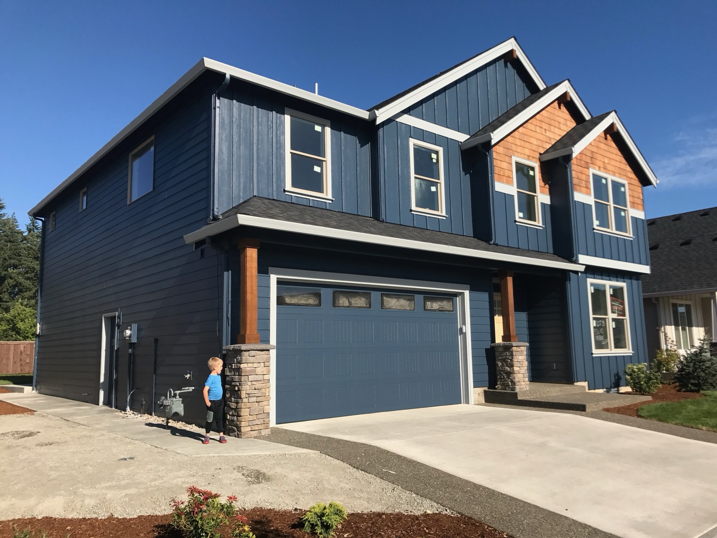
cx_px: 358
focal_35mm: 28
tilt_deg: +10.4
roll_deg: +2.0
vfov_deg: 49.7
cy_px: 269
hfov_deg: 63.4
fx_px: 580
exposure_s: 1/2660
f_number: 1.8
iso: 20
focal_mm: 3.99
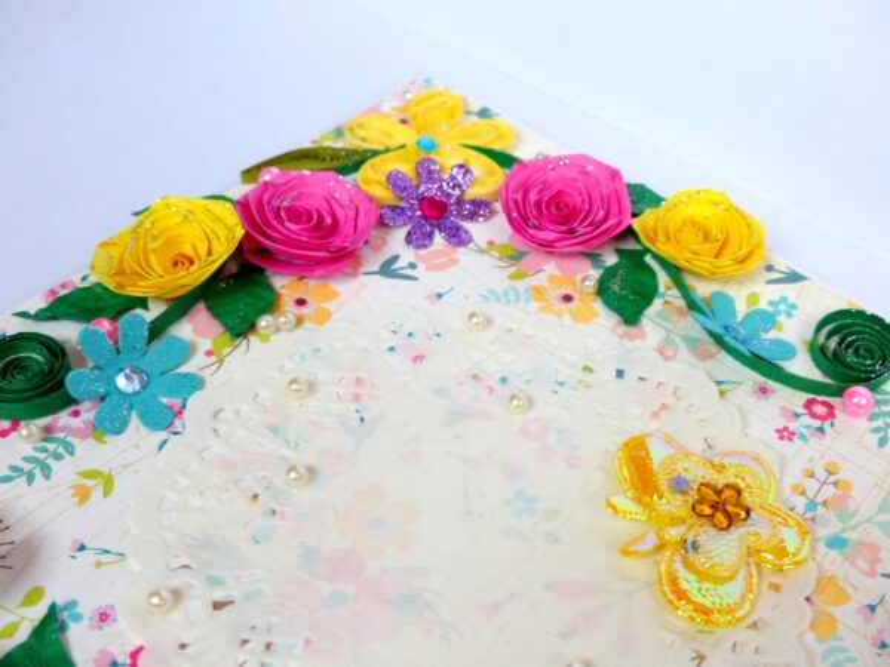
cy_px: 334
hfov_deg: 45.8
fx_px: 1054
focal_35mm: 41
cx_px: 445
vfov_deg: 35.1
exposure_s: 1/100
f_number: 2.8
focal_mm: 7.4
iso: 100
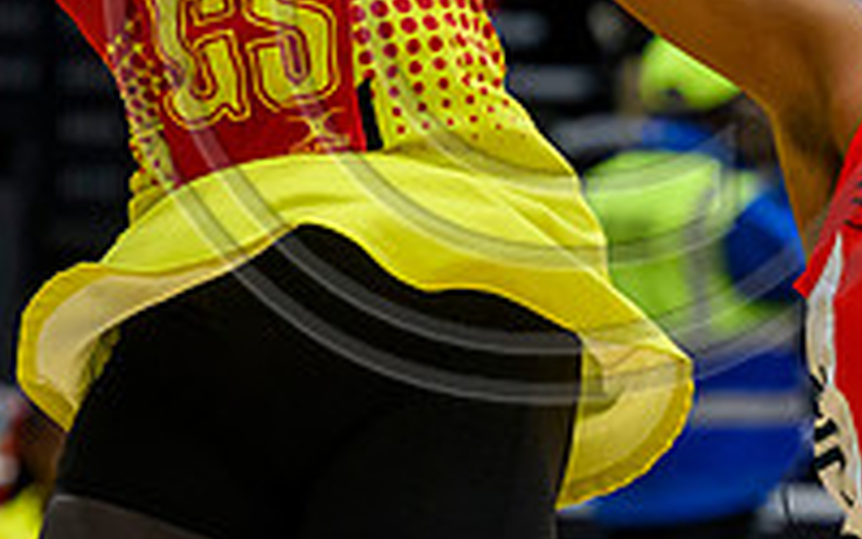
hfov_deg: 3.7
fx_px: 13203
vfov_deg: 2.3
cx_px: 128
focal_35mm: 562
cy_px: 217
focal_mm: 130
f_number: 3.2
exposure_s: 1/1000
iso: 4000
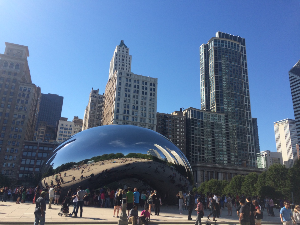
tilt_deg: +19.0
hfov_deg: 61.7
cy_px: 112
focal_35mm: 29
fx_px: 251
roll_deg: -4.2
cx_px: 150
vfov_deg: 48.2
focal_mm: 4.15
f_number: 2.2
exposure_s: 1/2053
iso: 32
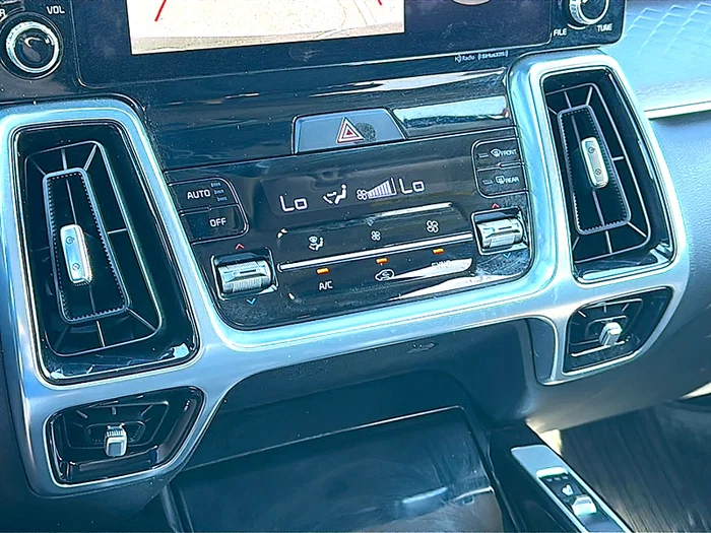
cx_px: 356
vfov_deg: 32.2
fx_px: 924
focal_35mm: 45
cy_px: 266
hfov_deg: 42.1
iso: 80
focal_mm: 6.86
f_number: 1.78
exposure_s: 1/64
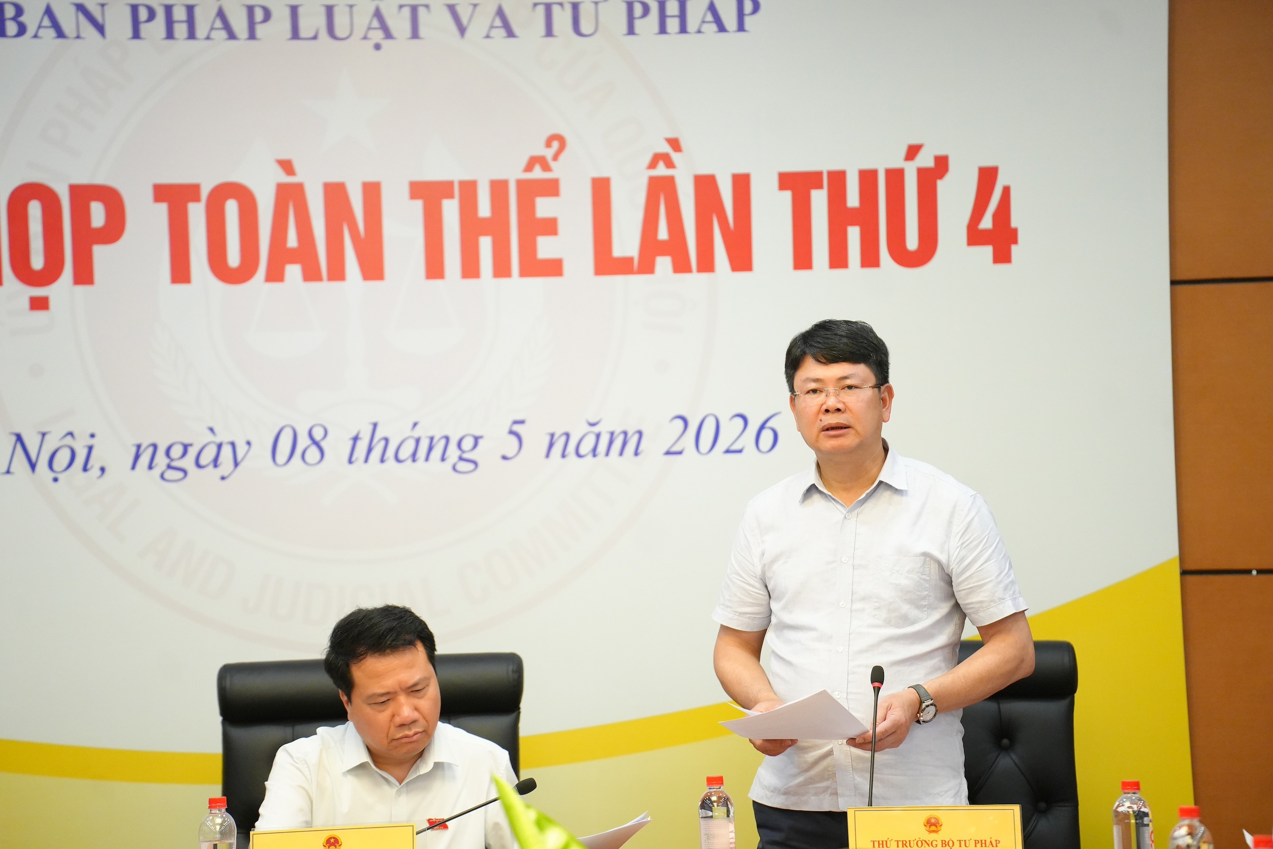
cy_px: 424
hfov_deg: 11.4
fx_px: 6365
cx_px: 636
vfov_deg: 7.6
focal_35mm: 180
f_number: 2.8
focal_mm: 180
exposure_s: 1/400
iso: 3200
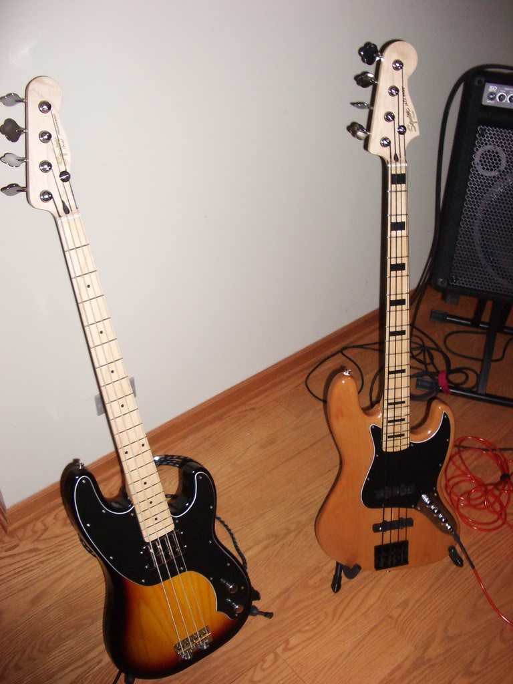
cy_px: 342
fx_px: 692
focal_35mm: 35
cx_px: 256
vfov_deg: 52.6
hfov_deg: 40.7
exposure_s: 1/60
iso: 200
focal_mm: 5.8
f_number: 2.6
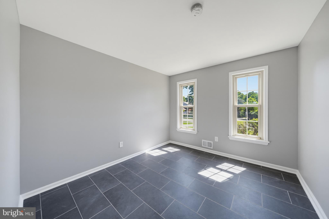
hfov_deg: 112.6
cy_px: 110
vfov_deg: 90.0
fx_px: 110
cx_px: 164
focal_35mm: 12
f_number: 8
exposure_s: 1/30
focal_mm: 12
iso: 320
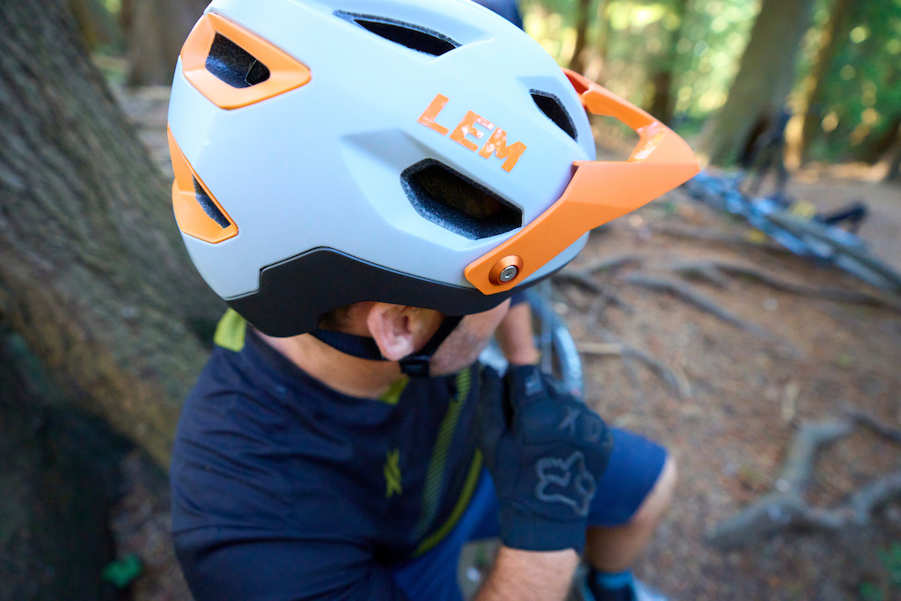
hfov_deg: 96.7
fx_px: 400
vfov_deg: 73.8
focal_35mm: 16
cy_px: 300
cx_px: 450
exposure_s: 1/100
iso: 6400
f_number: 2.8
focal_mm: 16
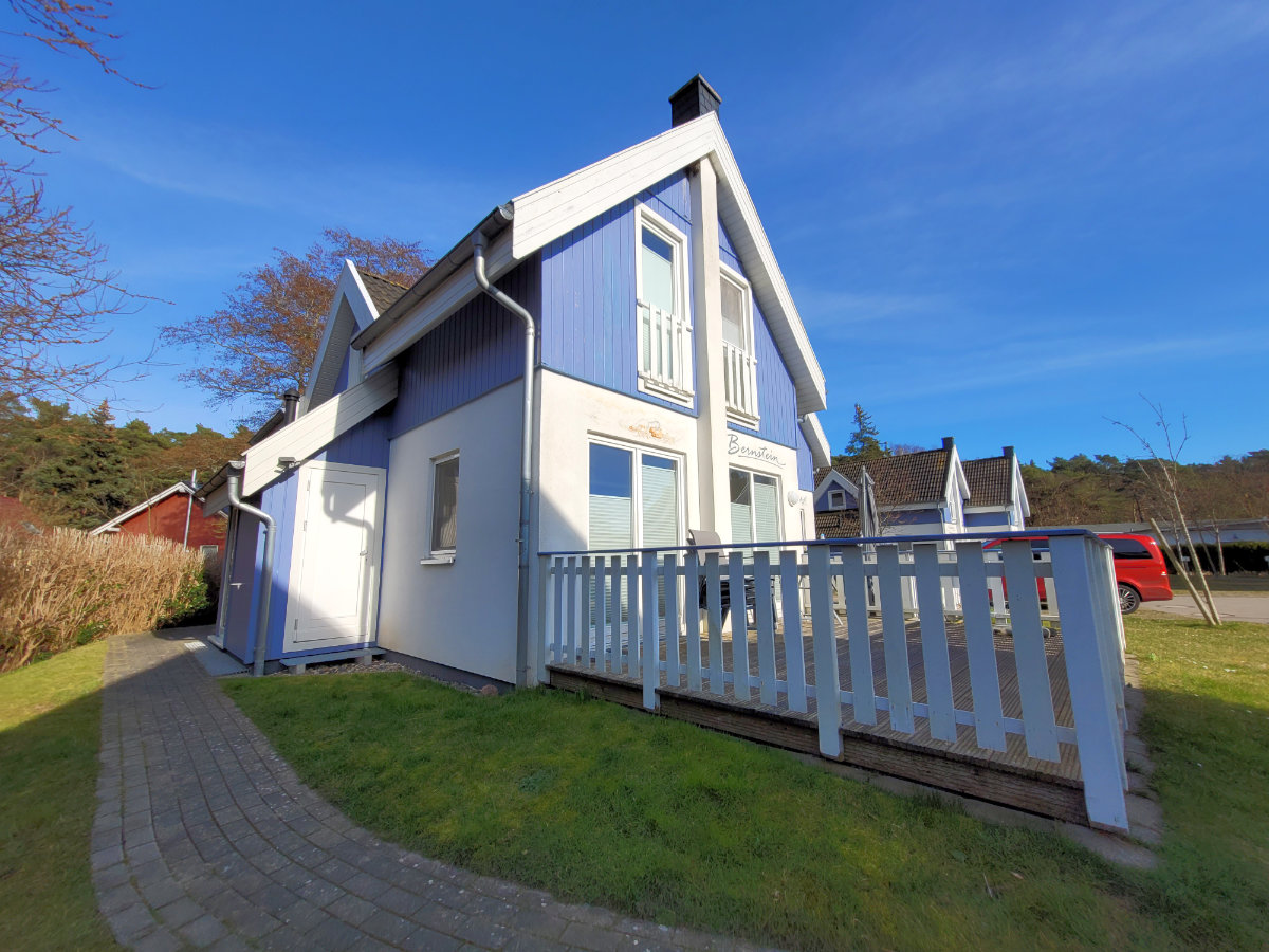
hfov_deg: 106.2
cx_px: 634
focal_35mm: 13
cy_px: 476
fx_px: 477
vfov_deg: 89.9
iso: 40
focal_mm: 1.7
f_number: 2.2
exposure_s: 1/1597
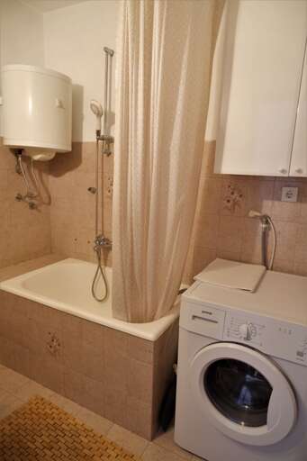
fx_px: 294
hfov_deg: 55.1
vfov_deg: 76.1
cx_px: 154
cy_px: 230
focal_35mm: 23
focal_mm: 15.2
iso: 3200
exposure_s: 1/27
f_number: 3.5
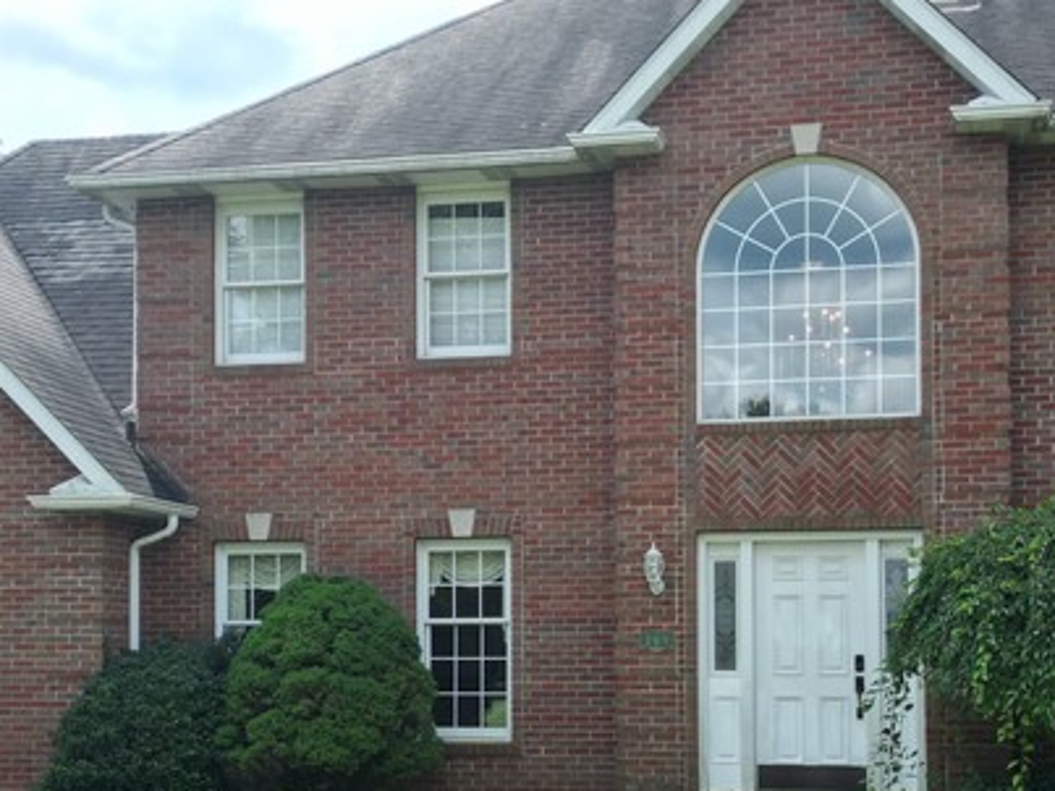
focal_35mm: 61
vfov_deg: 23.8
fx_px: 1859
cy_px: 587
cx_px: 542
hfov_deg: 31.7
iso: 100
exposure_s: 1/1500
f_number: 1.7
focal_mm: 6.72
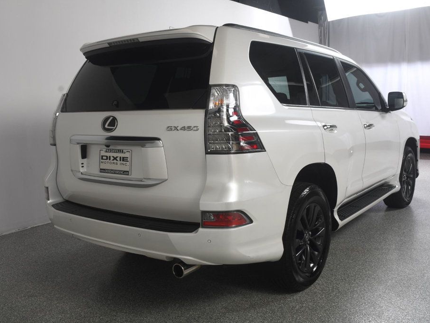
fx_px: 447
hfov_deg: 51.3
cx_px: 228
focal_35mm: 36
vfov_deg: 39.7
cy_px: 162
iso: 100
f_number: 9
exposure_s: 1/200
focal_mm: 22
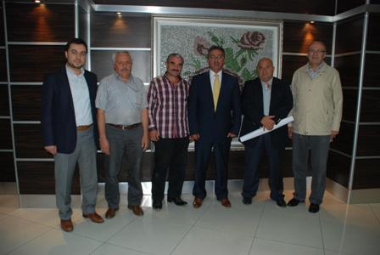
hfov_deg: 67.3
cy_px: 128
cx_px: 190
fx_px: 285
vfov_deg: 48.1
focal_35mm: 27
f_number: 4
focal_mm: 18
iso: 320
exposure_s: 1/60
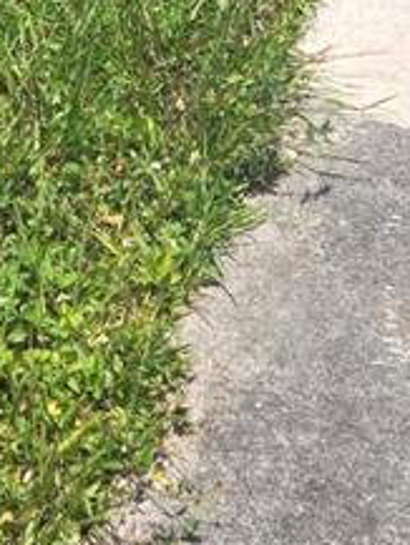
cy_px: -344
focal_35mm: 127
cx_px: 138
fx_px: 2004
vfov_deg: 14.2
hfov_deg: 11.7
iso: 25
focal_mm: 5.4
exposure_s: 1/1567
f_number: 1.8
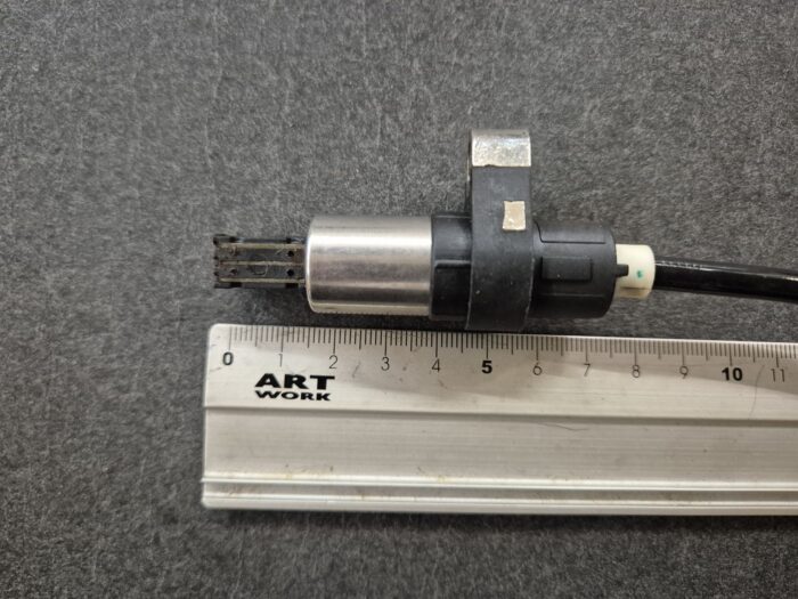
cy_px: 300
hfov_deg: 73.9
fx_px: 530
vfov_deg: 58.9
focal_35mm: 23
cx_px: 399
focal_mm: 5.4
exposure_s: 1/100
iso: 1250
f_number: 1.8
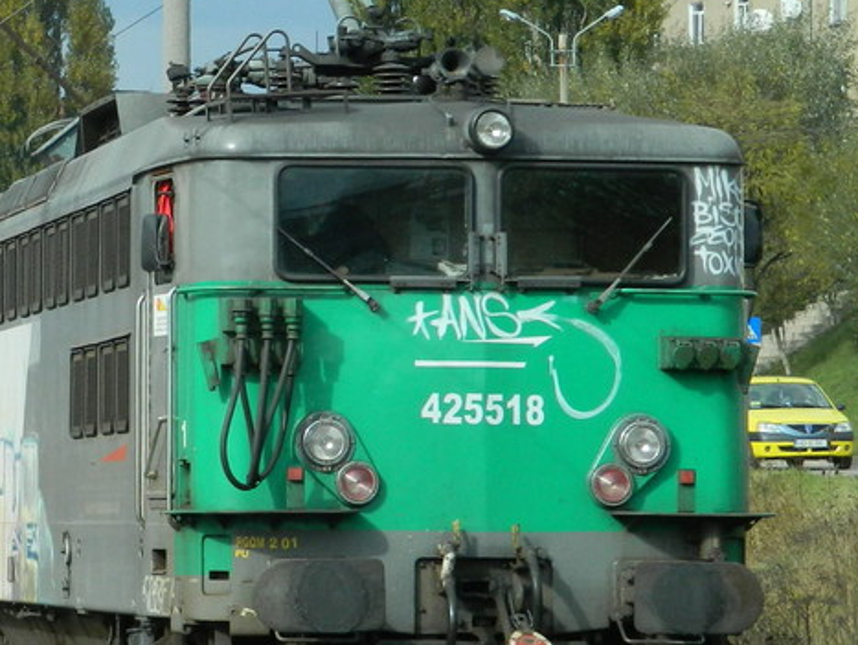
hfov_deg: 8.6
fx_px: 5705
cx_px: 29
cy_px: 149
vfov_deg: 6.5
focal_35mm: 230
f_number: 4.2
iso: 80
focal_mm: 15.1
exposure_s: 1/400
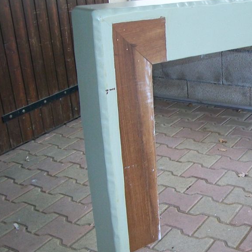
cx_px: 215
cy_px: 138
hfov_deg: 31.6
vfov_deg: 32.8
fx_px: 428
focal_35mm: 52
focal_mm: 6.1
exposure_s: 1/80
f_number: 2.7
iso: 160
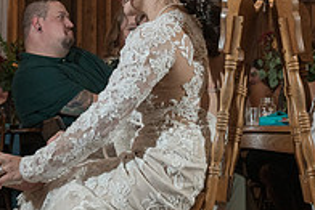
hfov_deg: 15.6
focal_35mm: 131
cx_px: 205
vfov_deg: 10.5
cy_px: 82
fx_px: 1147
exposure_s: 1/200
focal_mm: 38
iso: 2000
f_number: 5.6
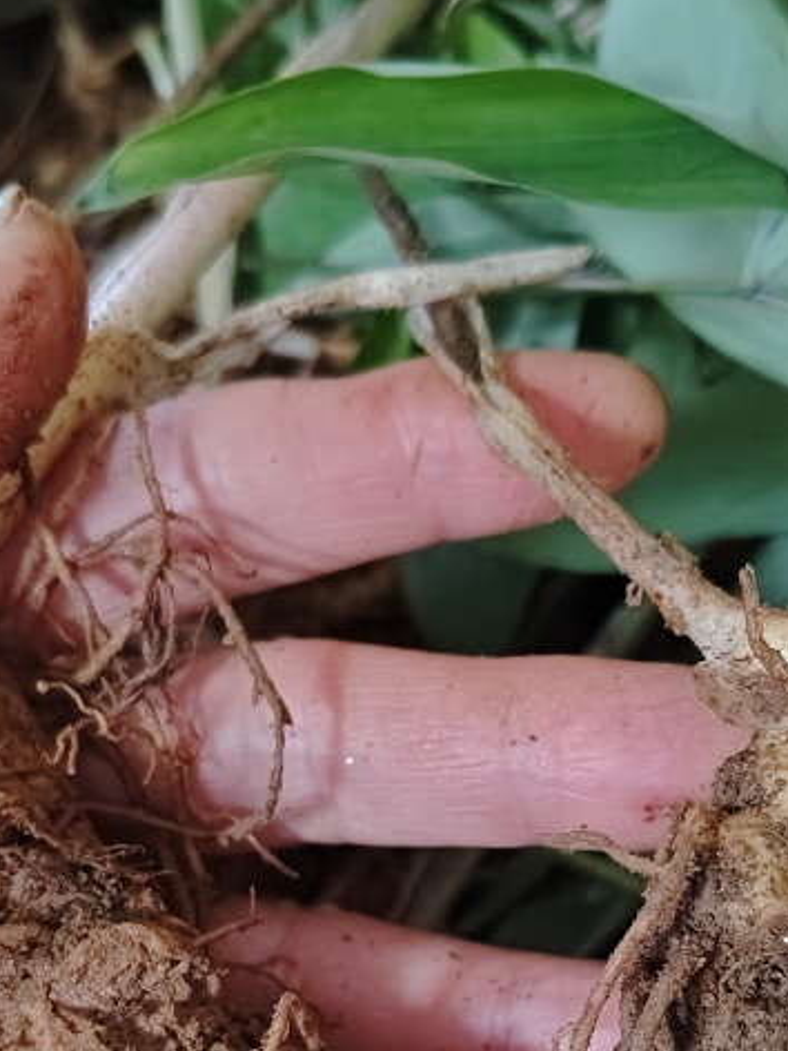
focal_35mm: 52
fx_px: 1578
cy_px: 867
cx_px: 481
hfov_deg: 28.0
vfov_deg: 35.4
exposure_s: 1/257
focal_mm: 5.56
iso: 7770
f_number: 1.88
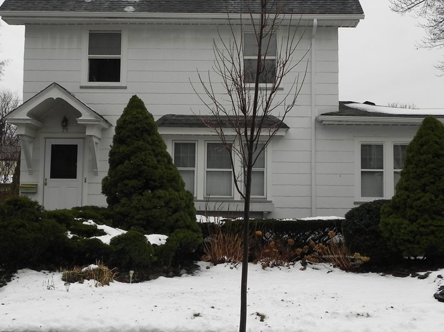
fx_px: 692
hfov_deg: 35.5
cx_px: 203
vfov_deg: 27.0
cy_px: 148
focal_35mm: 54
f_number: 4.5
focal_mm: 6.6
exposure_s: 1/160
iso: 160
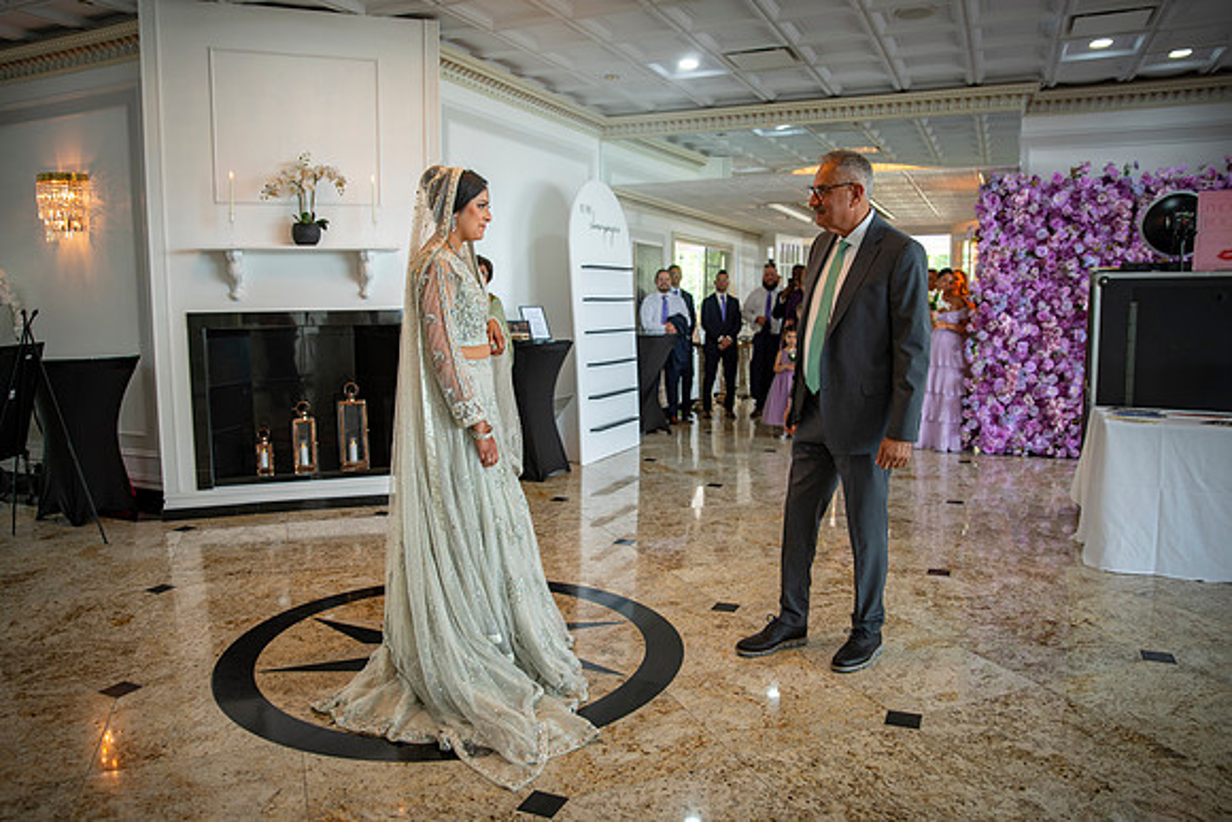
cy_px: 407
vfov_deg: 50.9
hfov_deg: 71.0
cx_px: 613
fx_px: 863
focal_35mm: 25
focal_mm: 24
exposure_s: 1/80
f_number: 2.8
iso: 200
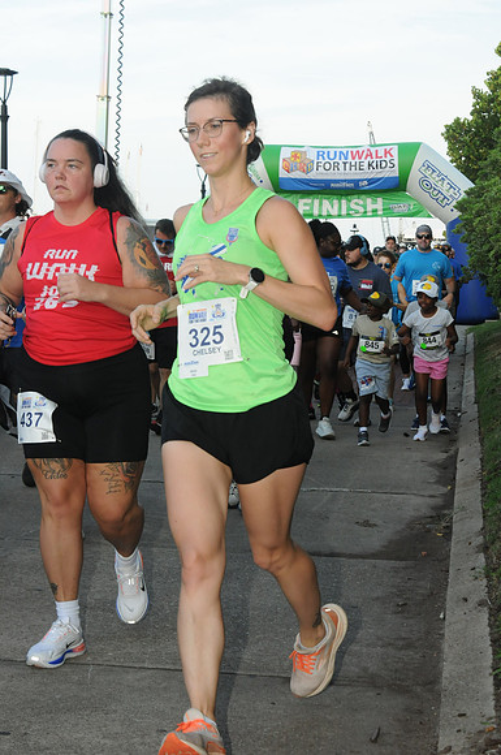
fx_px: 1507
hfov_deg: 18.9
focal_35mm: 72
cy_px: 378
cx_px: 250
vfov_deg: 28.1
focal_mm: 48
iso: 800
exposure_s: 1/250
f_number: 14
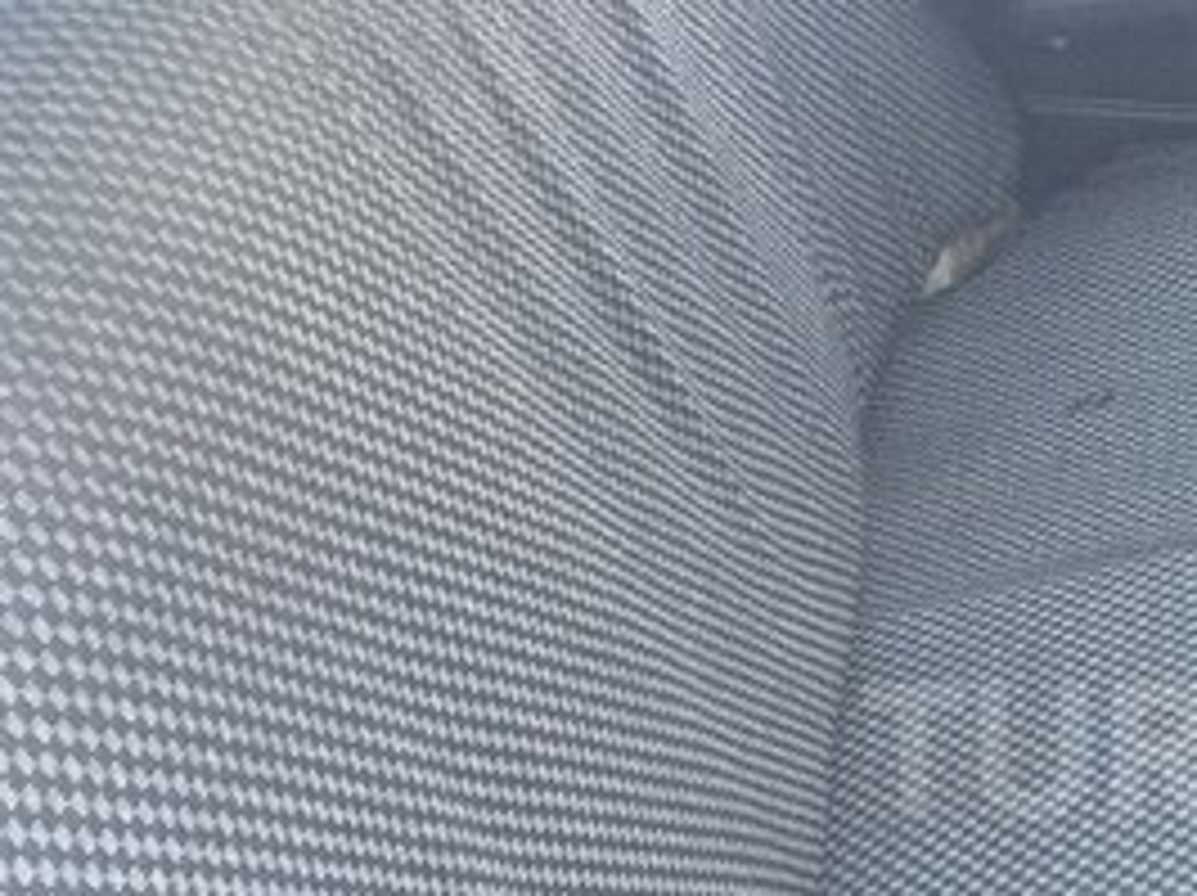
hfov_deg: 25.1
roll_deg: -8.8
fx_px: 2487
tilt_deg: -39.1
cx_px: 1323
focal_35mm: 72
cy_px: 750
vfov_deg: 20.1
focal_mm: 4.15
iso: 125
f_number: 2.2
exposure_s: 1/33
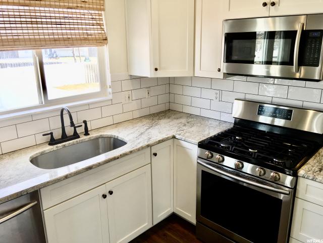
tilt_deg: -15.5
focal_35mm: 29
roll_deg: +0.7
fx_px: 271
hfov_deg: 61.7
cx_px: 162
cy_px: 122
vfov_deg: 48.2
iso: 25
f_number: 2.2
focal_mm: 4.15
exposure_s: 1/60
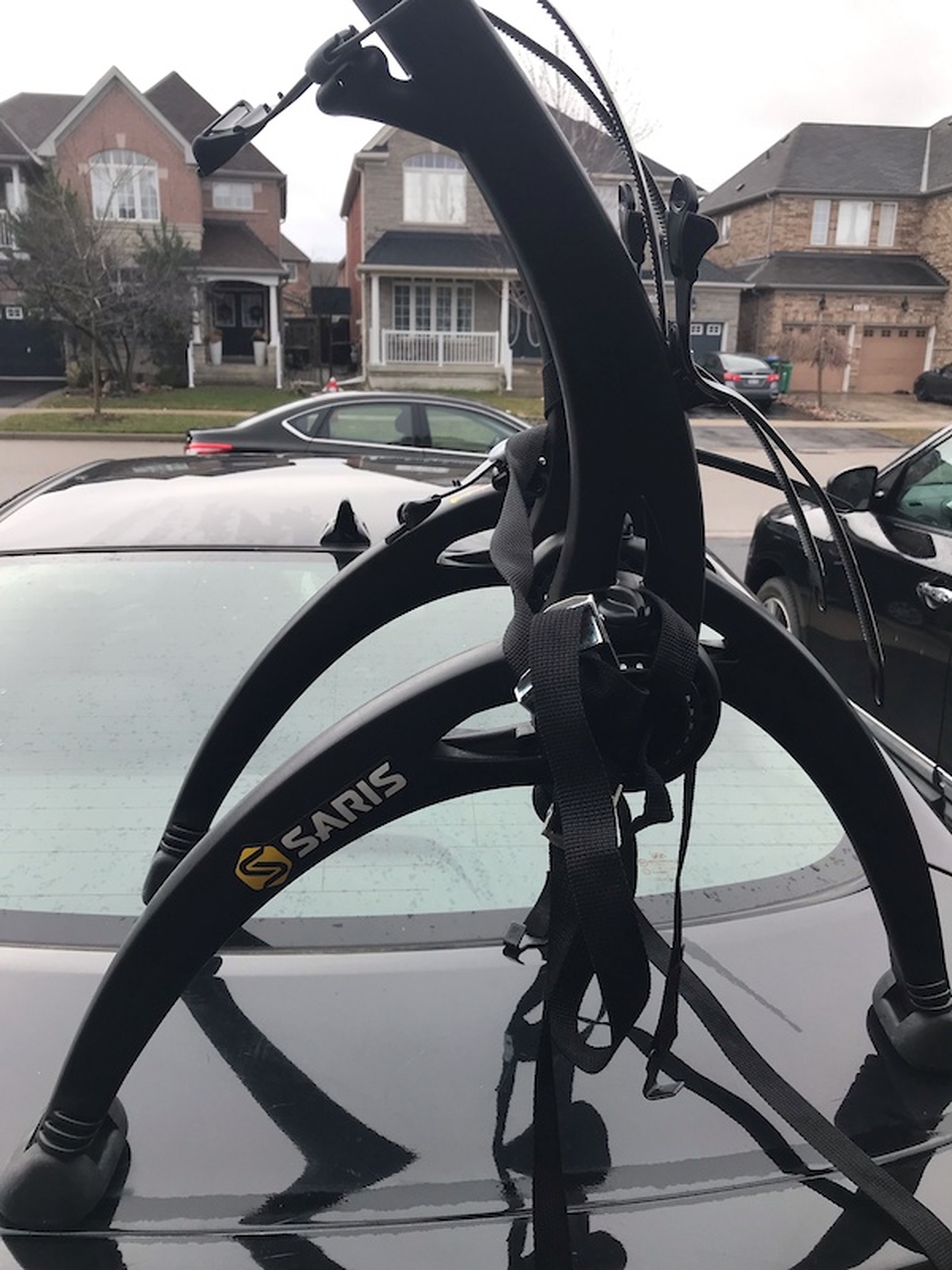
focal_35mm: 28
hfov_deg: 49.7
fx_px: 1027
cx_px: 476
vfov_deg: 63.4
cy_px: 635
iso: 20
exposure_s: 1/507
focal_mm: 3.99
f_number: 1.8
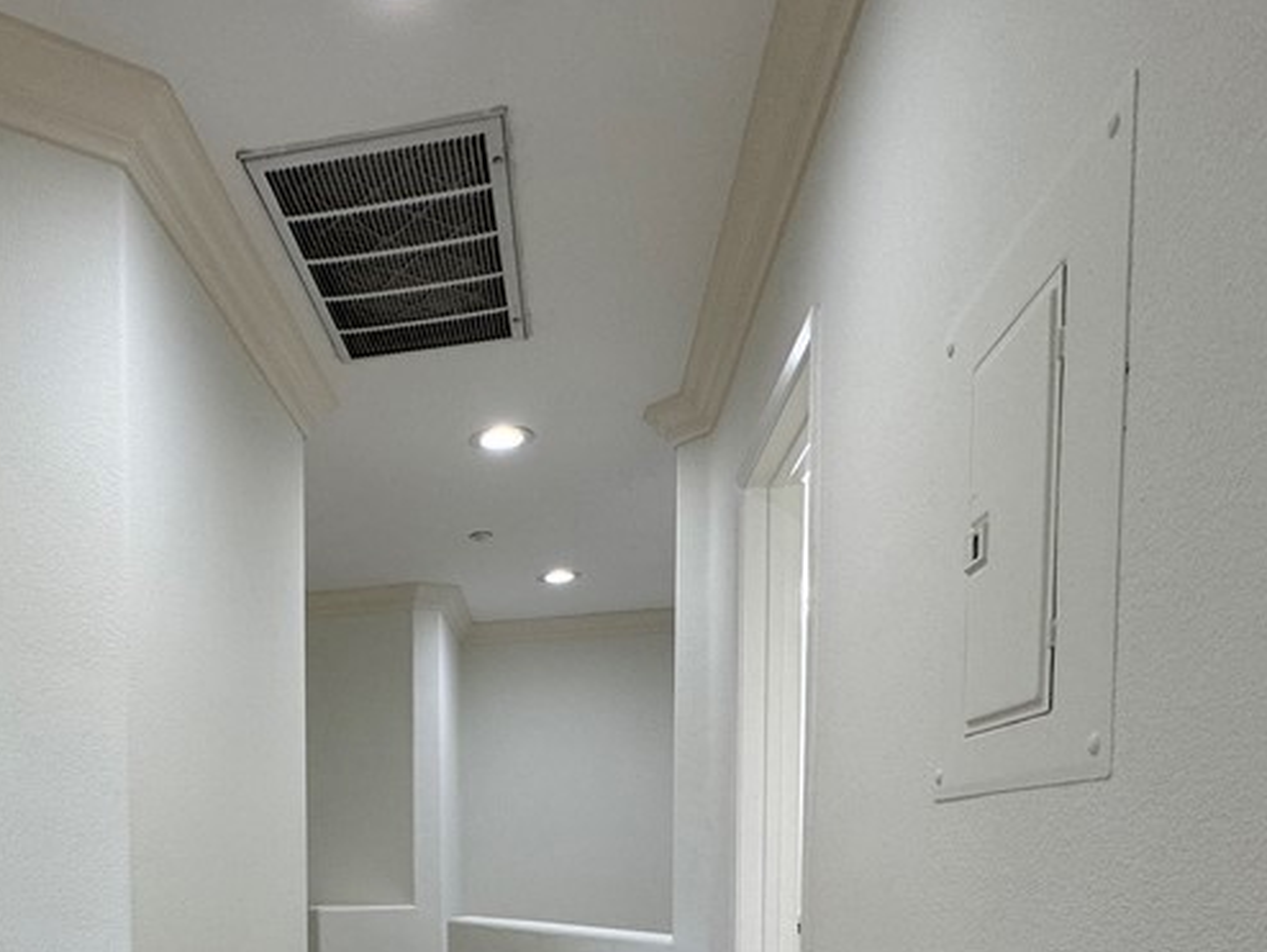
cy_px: 919
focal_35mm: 29
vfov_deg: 42.6
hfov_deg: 58.3
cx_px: 308
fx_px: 1062
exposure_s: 1/120
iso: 100
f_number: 2.2
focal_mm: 2.22
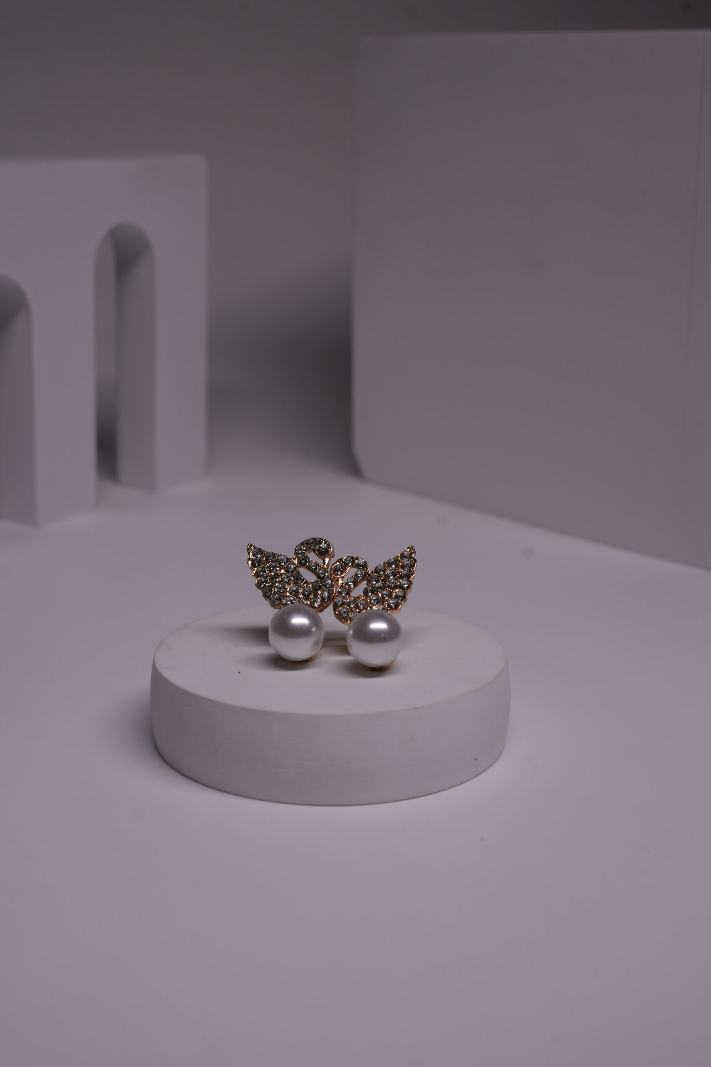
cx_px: 356
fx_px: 1540
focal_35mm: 52
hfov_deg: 26.0
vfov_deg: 38.2
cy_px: 534
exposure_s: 1/100
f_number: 10
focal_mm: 35
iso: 320
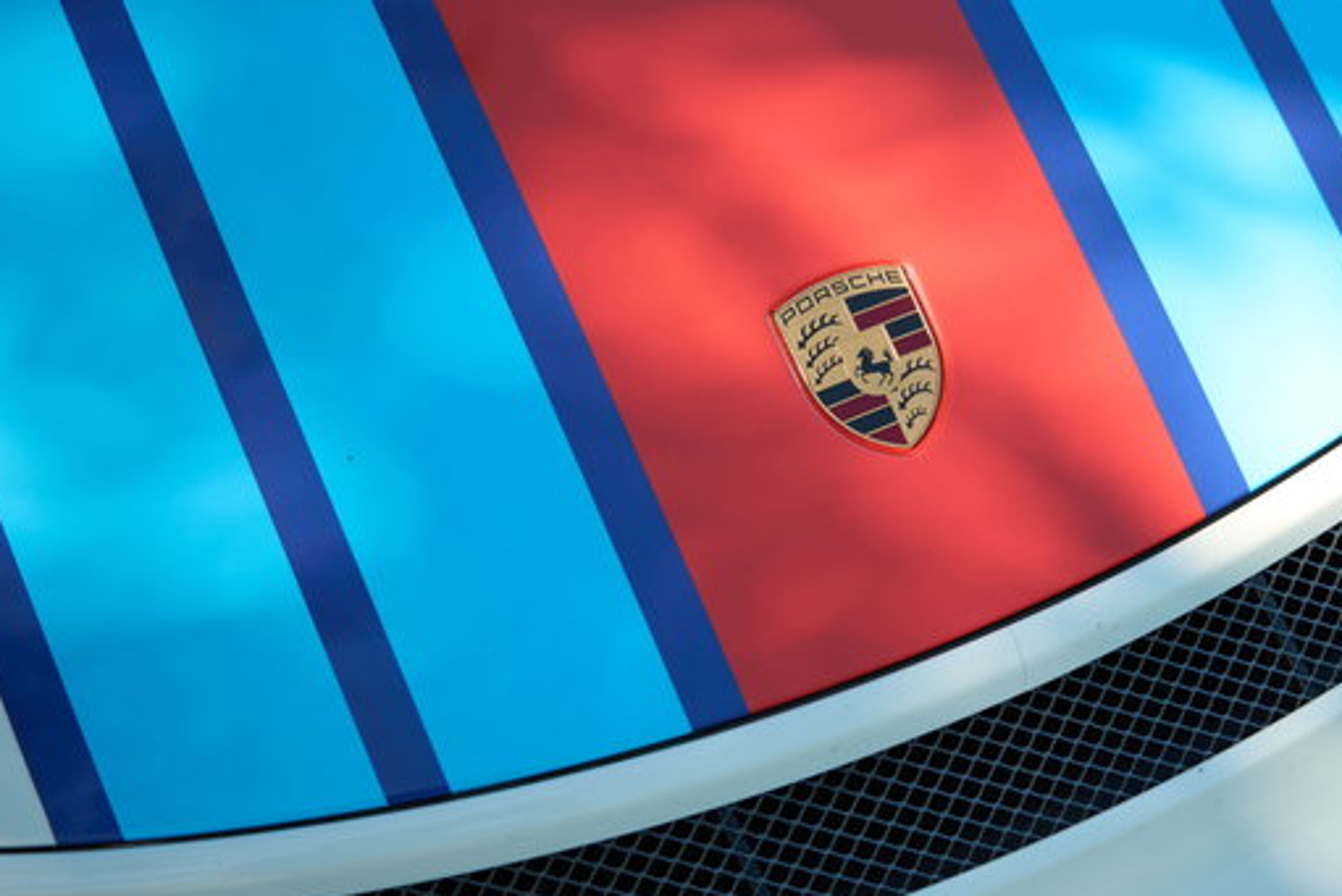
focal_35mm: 64
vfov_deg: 21.3
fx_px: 2377
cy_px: 378
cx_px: 889
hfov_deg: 31.3
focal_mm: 42.5
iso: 250
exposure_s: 1/500
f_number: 2.8
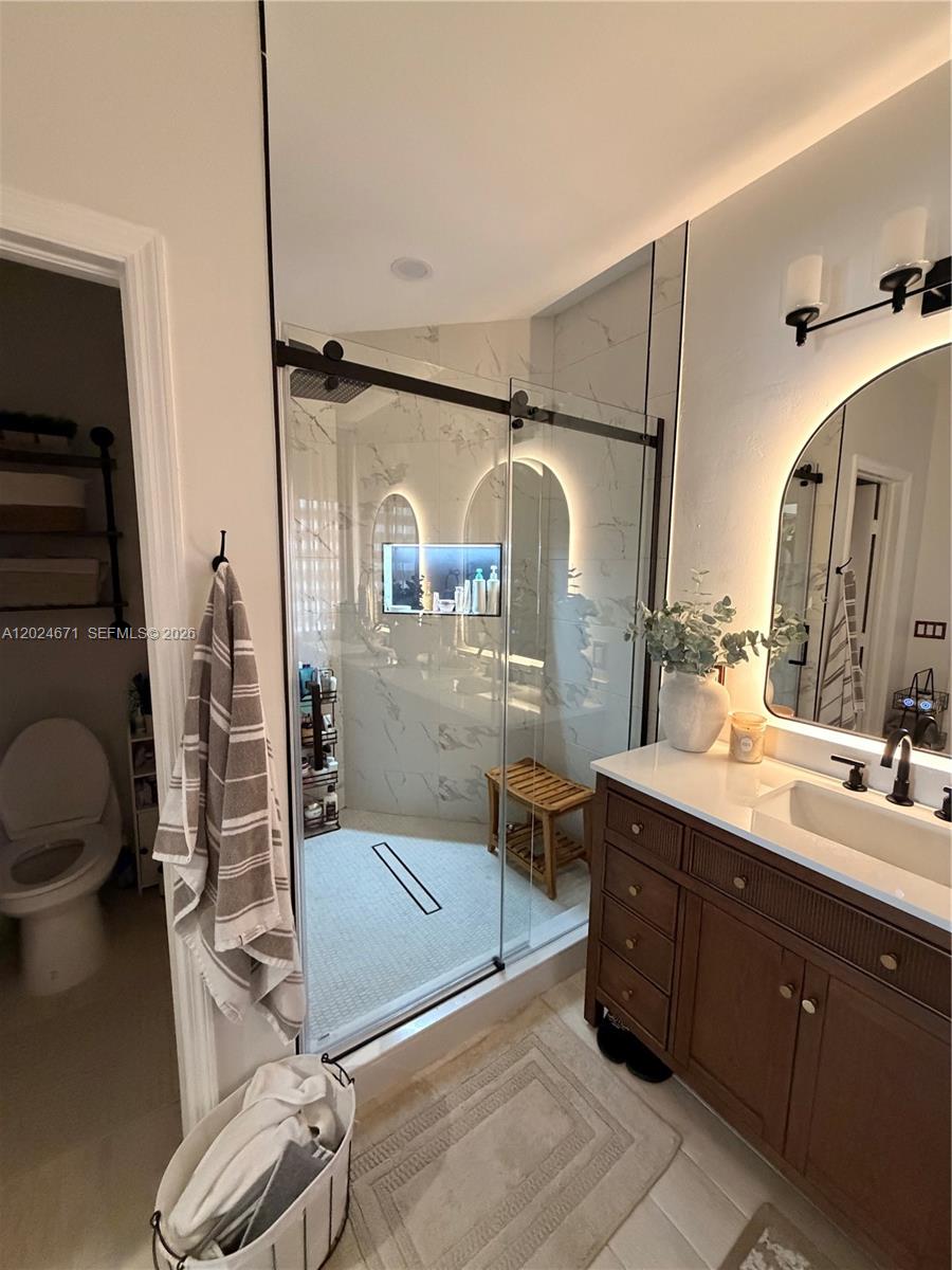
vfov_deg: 102.1
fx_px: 513
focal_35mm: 14
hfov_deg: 85.7
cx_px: 476
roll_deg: -0.1
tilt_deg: -8.2
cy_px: 635
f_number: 2.2
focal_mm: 2.22
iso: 640
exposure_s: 1/60
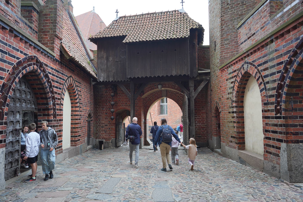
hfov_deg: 73.7
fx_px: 202
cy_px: 101
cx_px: 152
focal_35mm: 24
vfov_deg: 53.1
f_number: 2.8
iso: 100
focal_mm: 24
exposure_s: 1/100
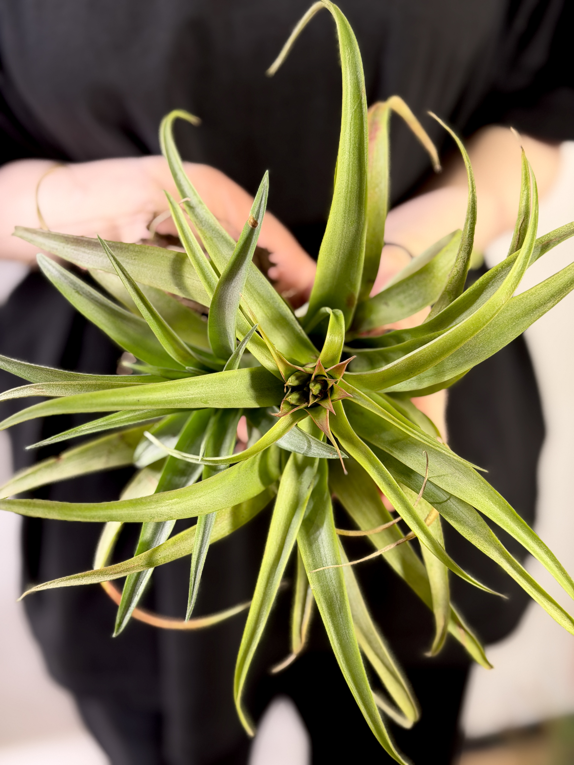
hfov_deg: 30.3
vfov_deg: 39.7
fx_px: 1061
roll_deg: +2.8
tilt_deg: -36.1
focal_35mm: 48
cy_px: 382
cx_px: 287
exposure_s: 1/60
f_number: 1.78
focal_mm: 6.76
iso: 125
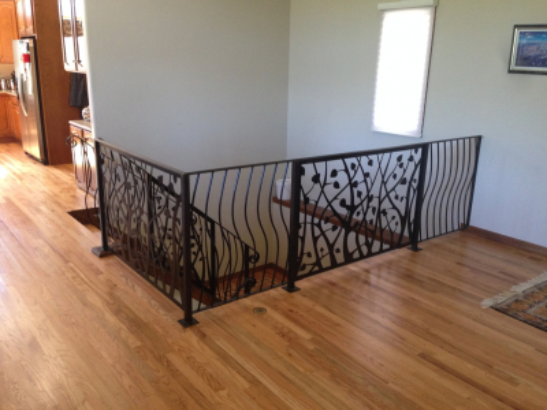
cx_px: 274
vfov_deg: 42.9
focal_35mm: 33
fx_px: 521
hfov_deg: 55.4
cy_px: 205
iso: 200
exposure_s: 1/20
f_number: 2.4
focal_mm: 4.12
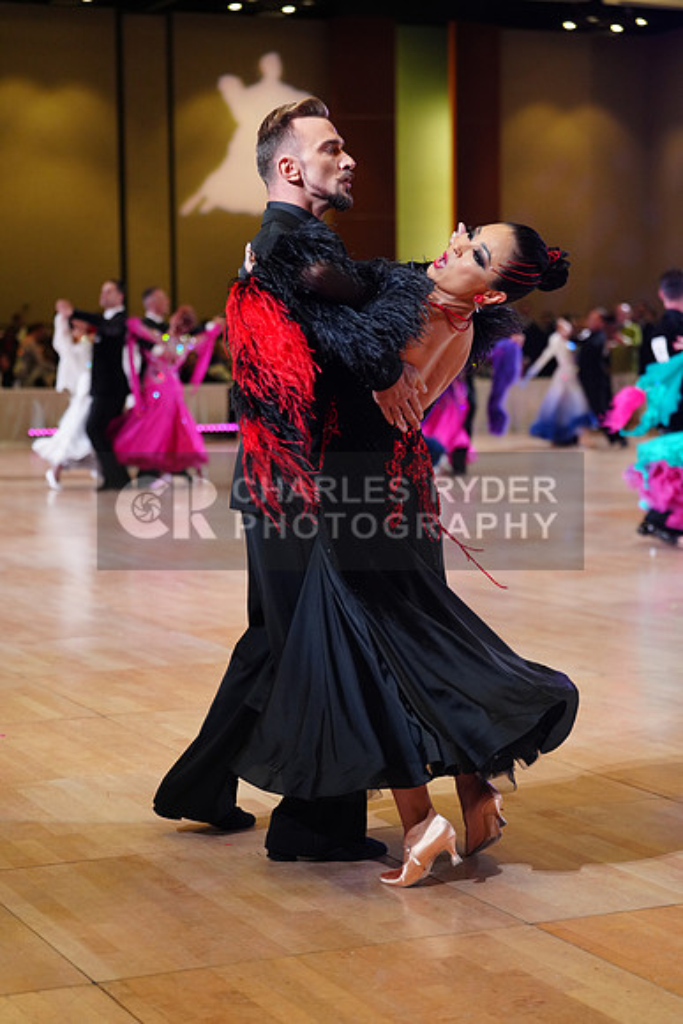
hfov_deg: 18.9
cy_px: 512
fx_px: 2048
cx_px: 342
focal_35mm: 72
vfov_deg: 28.1
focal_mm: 72
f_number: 2.8
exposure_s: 1/400
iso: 2000
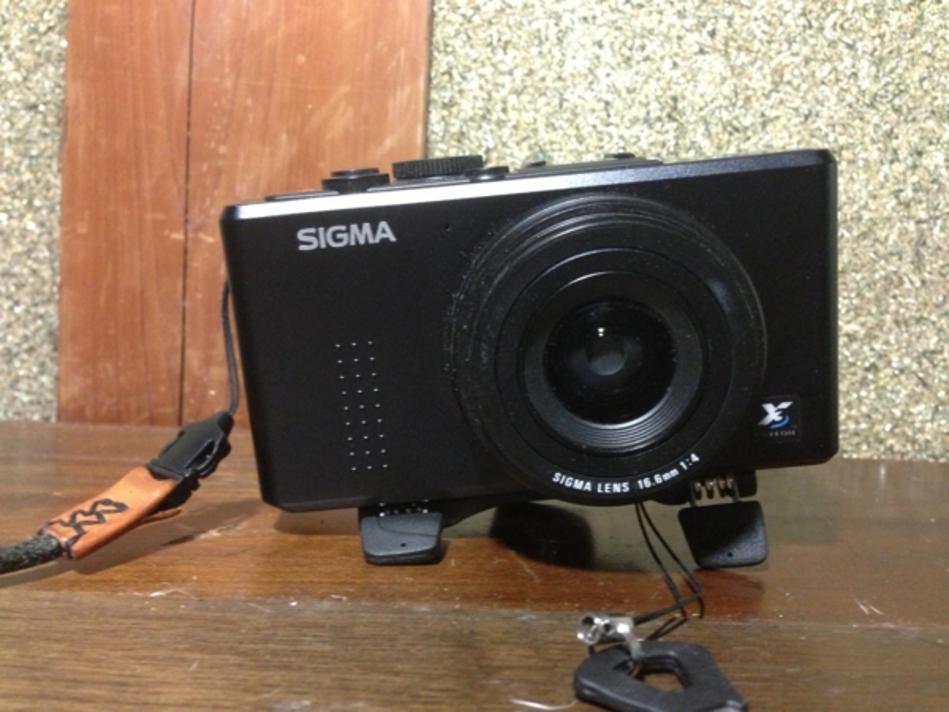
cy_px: 356
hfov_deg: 55.4
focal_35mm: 33
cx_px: 474
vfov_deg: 42.9
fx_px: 905
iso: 500
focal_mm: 4.13
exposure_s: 1/15
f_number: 2.4
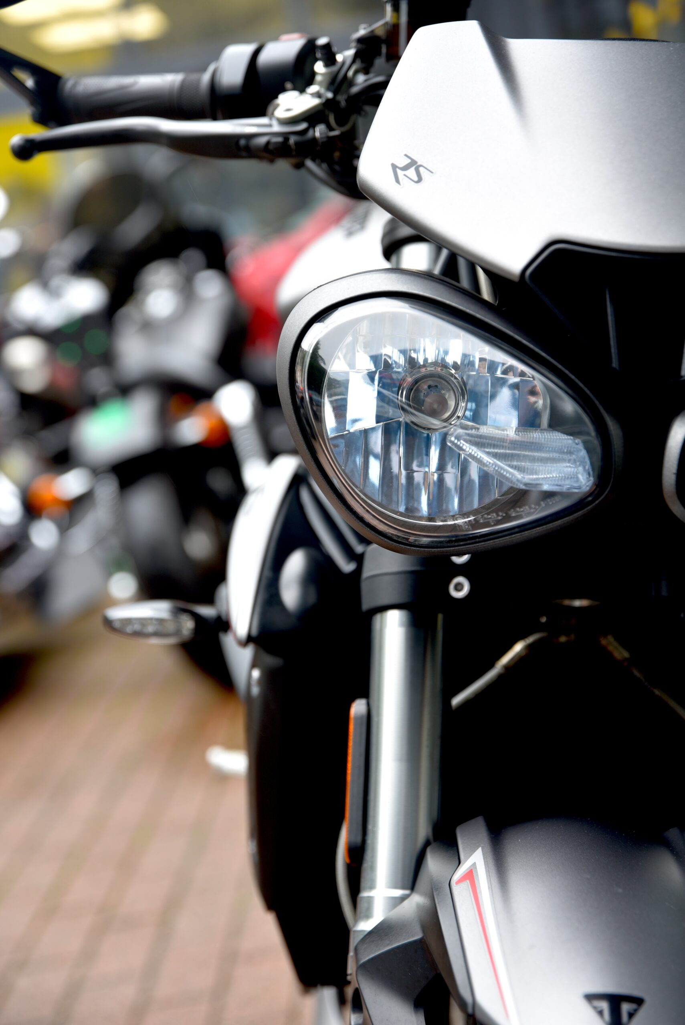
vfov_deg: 28.8
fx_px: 1996
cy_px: 512
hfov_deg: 19.5
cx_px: 342
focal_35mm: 70
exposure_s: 1/60
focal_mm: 70
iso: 100
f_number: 3.5
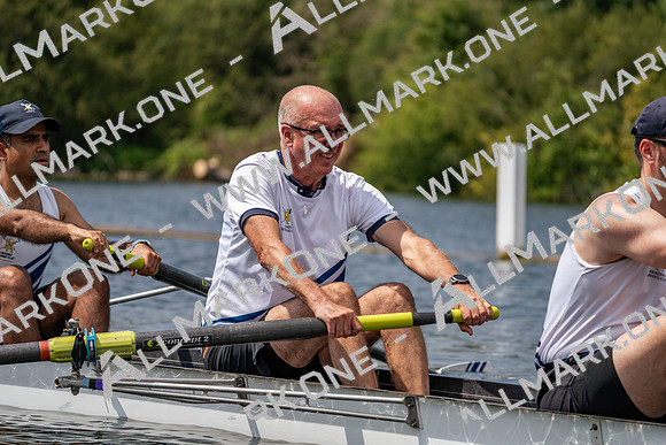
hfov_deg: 10.3
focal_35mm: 200
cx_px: 333
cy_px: 222
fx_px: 3701
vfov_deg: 6.9
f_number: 5.6
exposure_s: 1/1600
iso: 160
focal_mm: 200
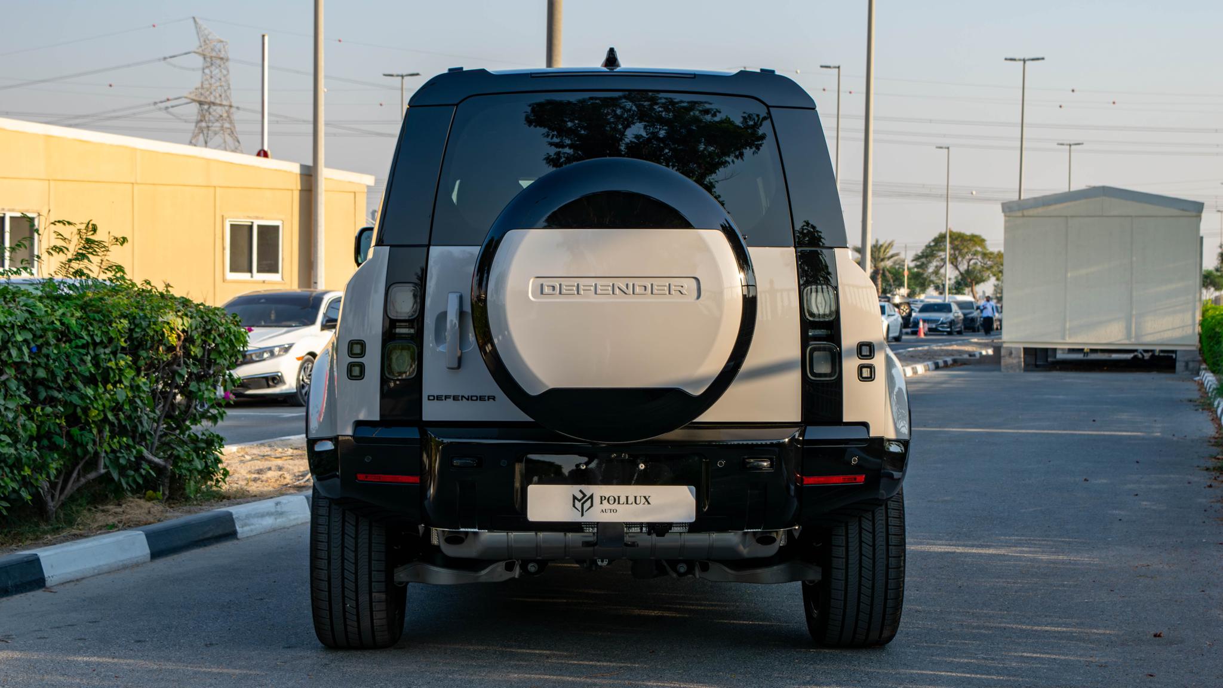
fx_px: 2095
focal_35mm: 65
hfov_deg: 32.5
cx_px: 598
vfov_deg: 18.6
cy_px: 379
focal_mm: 40
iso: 200
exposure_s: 1/250
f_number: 8
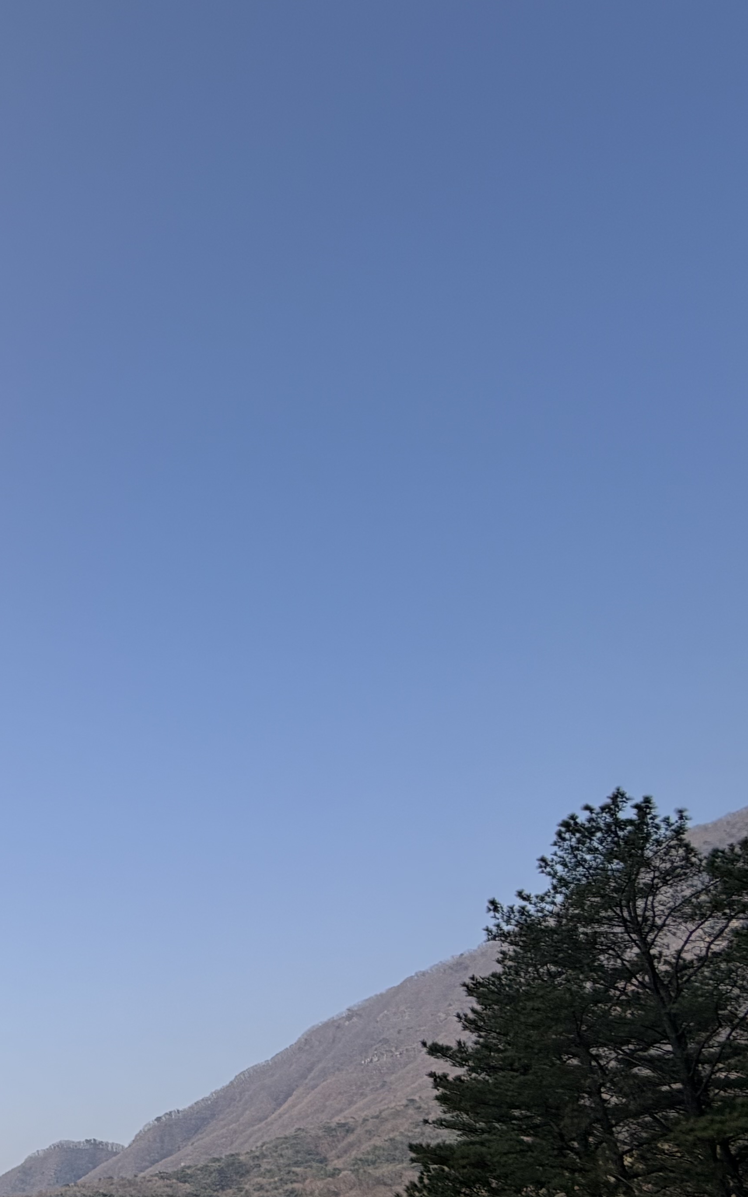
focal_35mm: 31
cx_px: -194
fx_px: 1011
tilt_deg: +24.2
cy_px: 834
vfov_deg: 59.2
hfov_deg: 32.1
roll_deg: +1.7
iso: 20
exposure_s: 1/1033
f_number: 2.2
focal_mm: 2.22
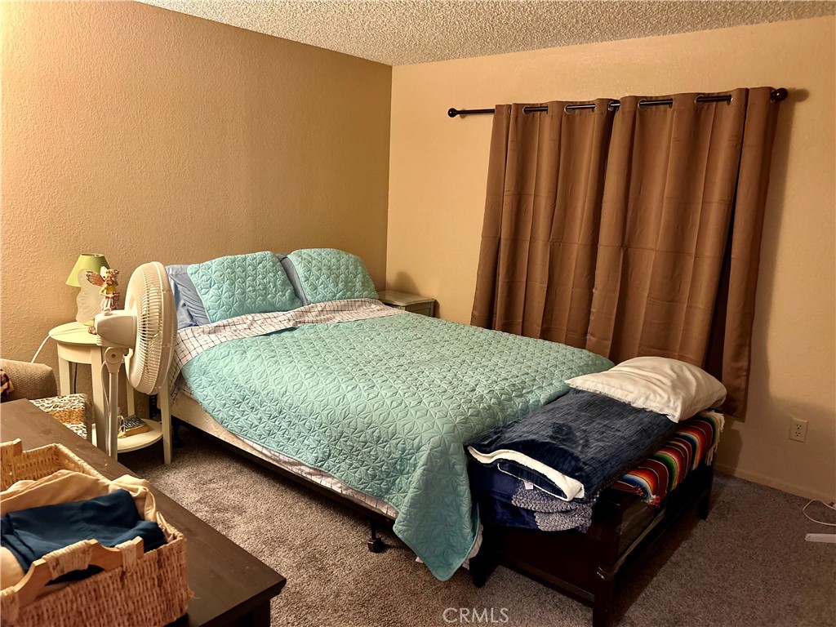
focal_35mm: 26
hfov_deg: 67.3
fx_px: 628
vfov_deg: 53.1
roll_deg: -1.9
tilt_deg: -10.4
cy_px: 314
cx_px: 418
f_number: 1.5
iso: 500
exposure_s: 1/40
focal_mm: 5.7
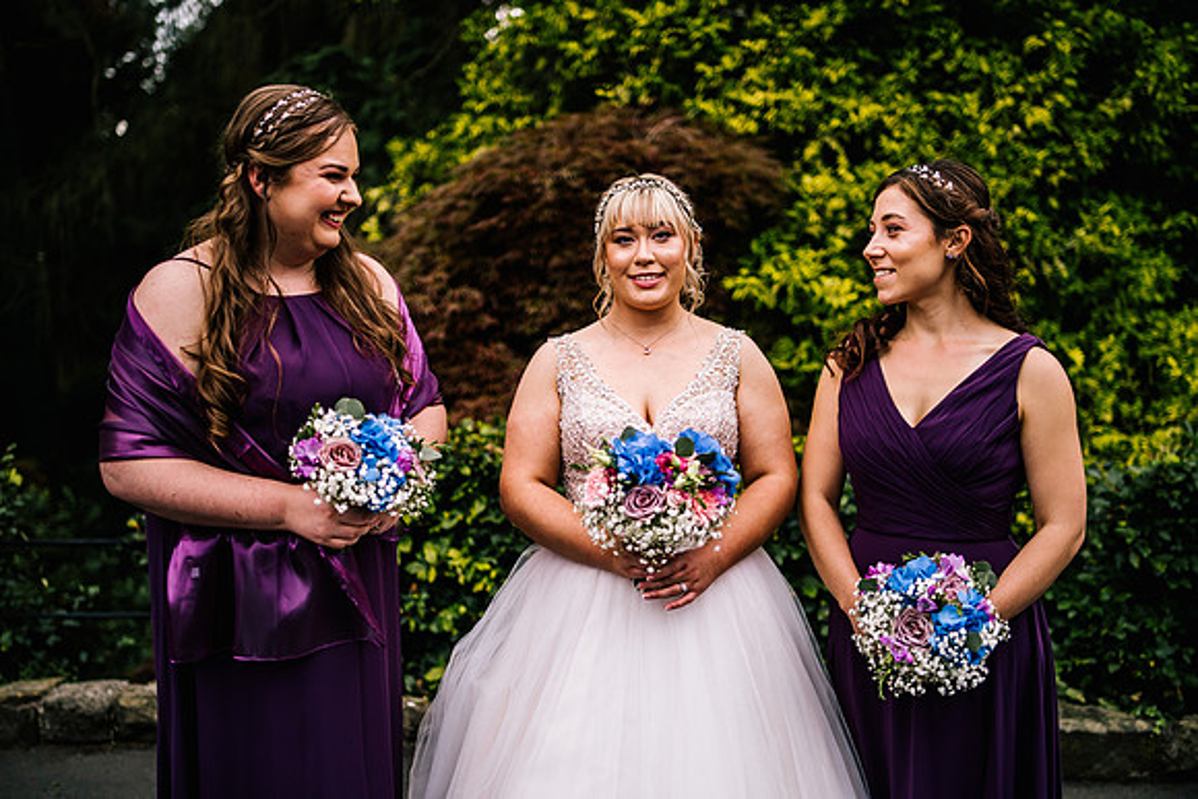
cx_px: 597
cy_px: 399
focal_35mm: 35
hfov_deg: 54.1
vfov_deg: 37.6
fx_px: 1174
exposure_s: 1/3200
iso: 100
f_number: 1.4
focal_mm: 35
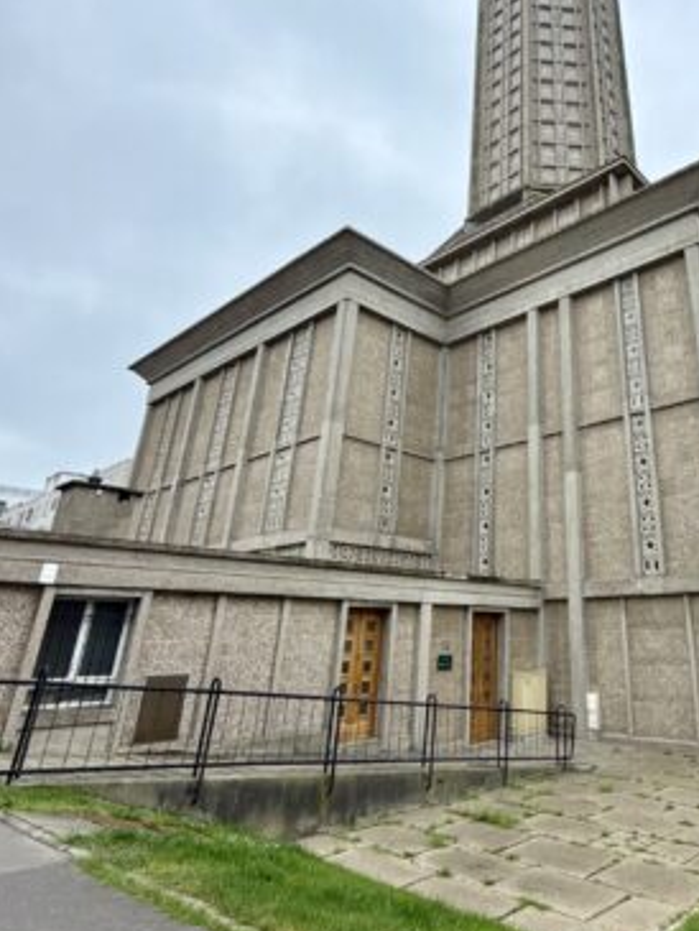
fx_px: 619
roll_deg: -1.0
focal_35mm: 23
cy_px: 385
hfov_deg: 56.1
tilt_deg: +22.7
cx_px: 523
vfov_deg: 73.3
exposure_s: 1/559
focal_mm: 2.22
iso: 50
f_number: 2.2
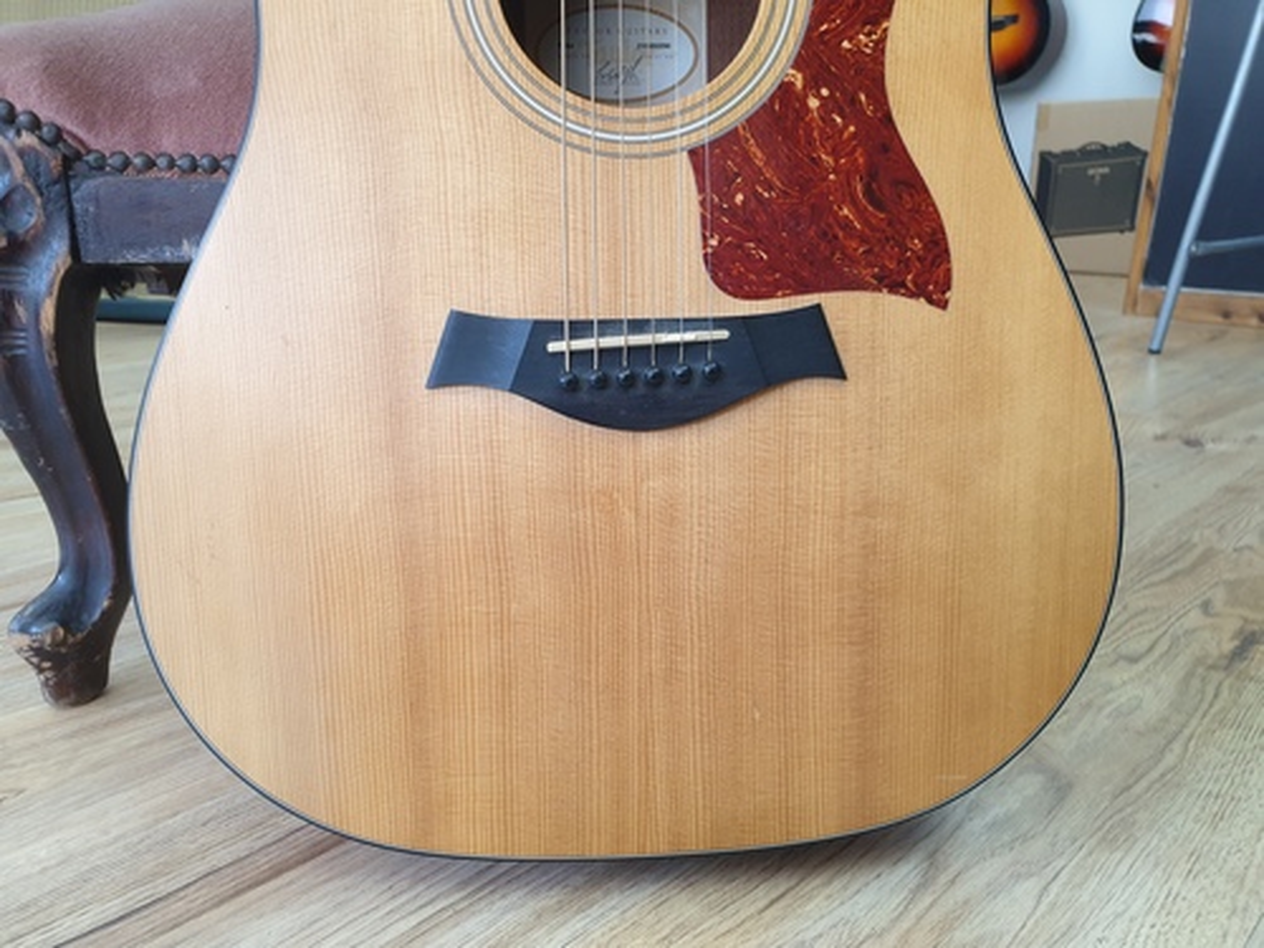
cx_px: 632
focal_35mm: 26
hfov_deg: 67.3
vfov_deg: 53.1
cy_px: 474
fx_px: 949
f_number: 2.4
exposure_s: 1/50
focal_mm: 4.3
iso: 160
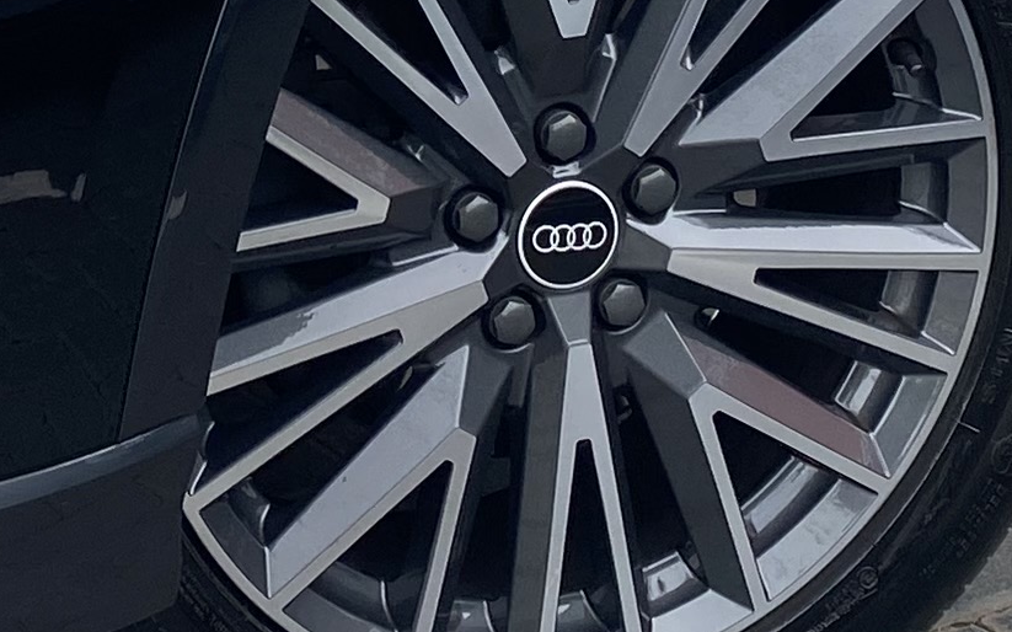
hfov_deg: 15.3
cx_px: 111
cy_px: -491
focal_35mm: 135
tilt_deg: -9.3
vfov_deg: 9.3
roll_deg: -2.0
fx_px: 3723
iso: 32
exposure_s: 1/1063
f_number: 1.8
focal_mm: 4.25
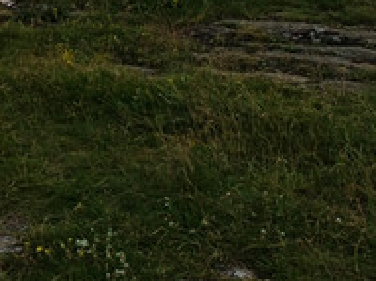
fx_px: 944
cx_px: -219
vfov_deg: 15.2
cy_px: -182
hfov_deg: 19.2
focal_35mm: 87
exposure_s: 1/1485
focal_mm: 3.83
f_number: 2.2
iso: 100
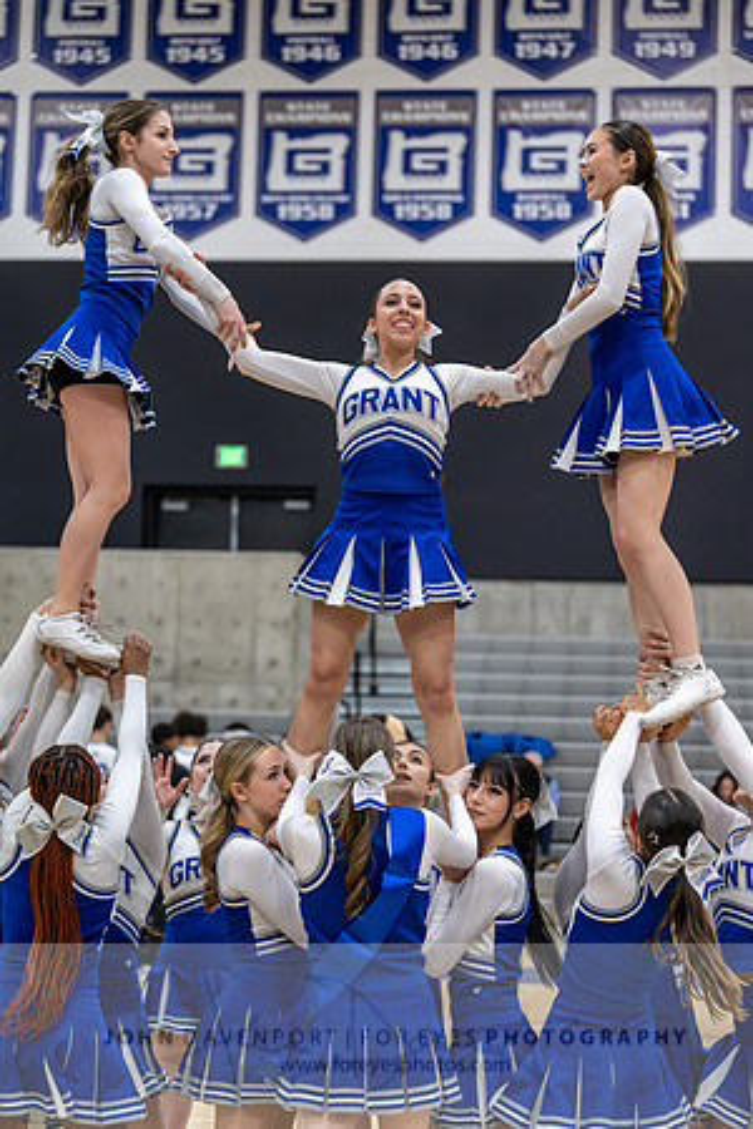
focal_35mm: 70
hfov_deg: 19.5
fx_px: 2196
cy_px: 564
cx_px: 376
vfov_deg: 28.8
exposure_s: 1/1000
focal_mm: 70
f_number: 2.8
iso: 7200
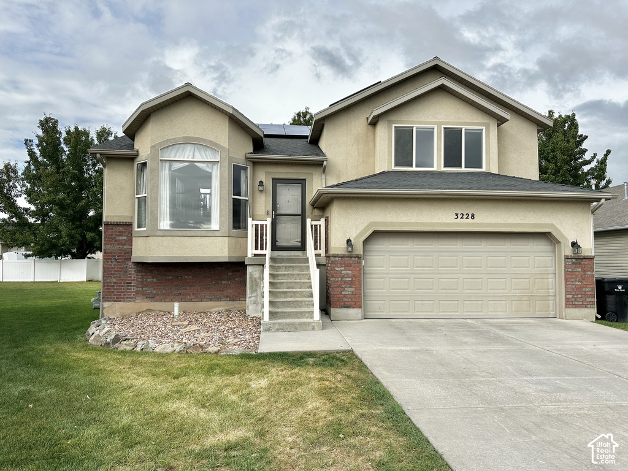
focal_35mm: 24
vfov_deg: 56.8
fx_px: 435
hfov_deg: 71.6
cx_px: 314
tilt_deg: +2.1
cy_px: 236
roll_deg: -0.3
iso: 80
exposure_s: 1/3472
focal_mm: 6.86
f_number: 1.78
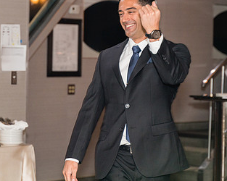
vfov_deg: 10.5
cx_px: 71
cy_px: 49
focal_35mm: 147
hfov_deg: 13.1
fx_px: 987
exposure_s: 1/250
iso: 1000
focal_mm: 75
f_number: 2.8
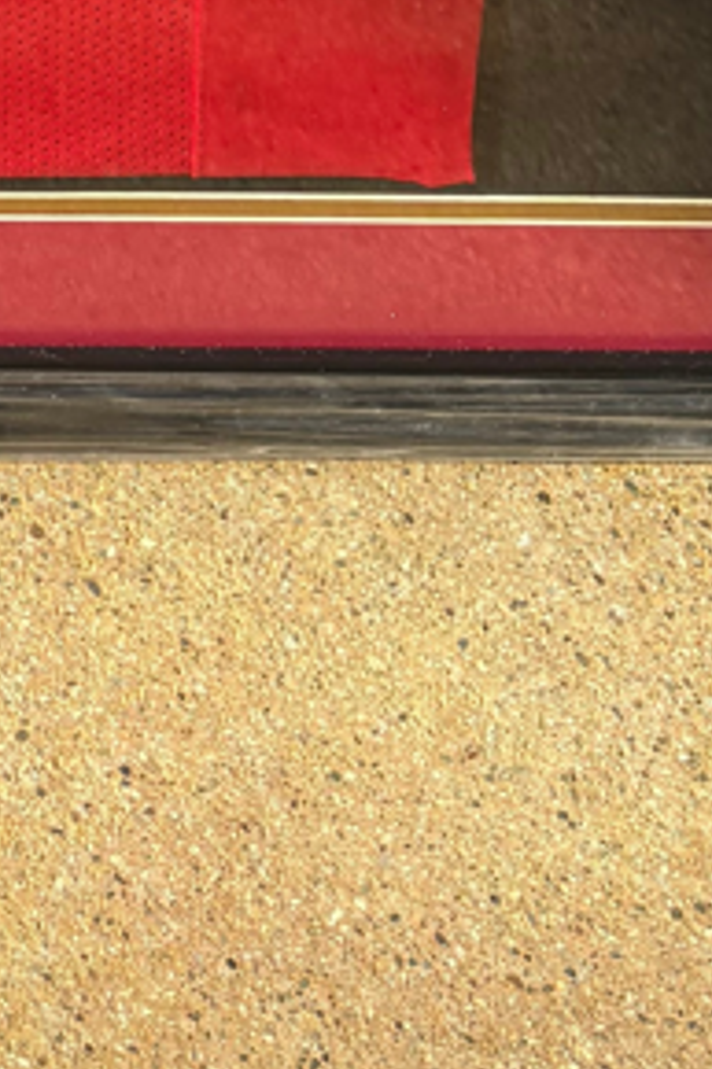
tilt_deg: -33.0
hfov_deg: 11.2
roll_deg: -0.1
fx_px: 3326
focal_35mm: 112
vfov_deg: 15.0
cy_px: -1051
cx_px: -664
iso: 64
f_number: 1.6
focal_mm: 5.96
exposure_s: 1/289
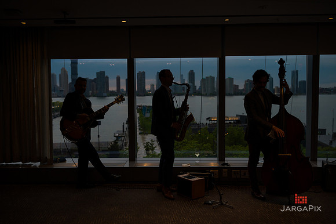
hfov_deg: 54.5
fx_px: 326
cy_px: 112
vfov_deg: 37.8
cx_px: 168
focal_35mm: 35
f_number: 4
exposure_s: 1/1000
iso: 640
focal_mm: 35
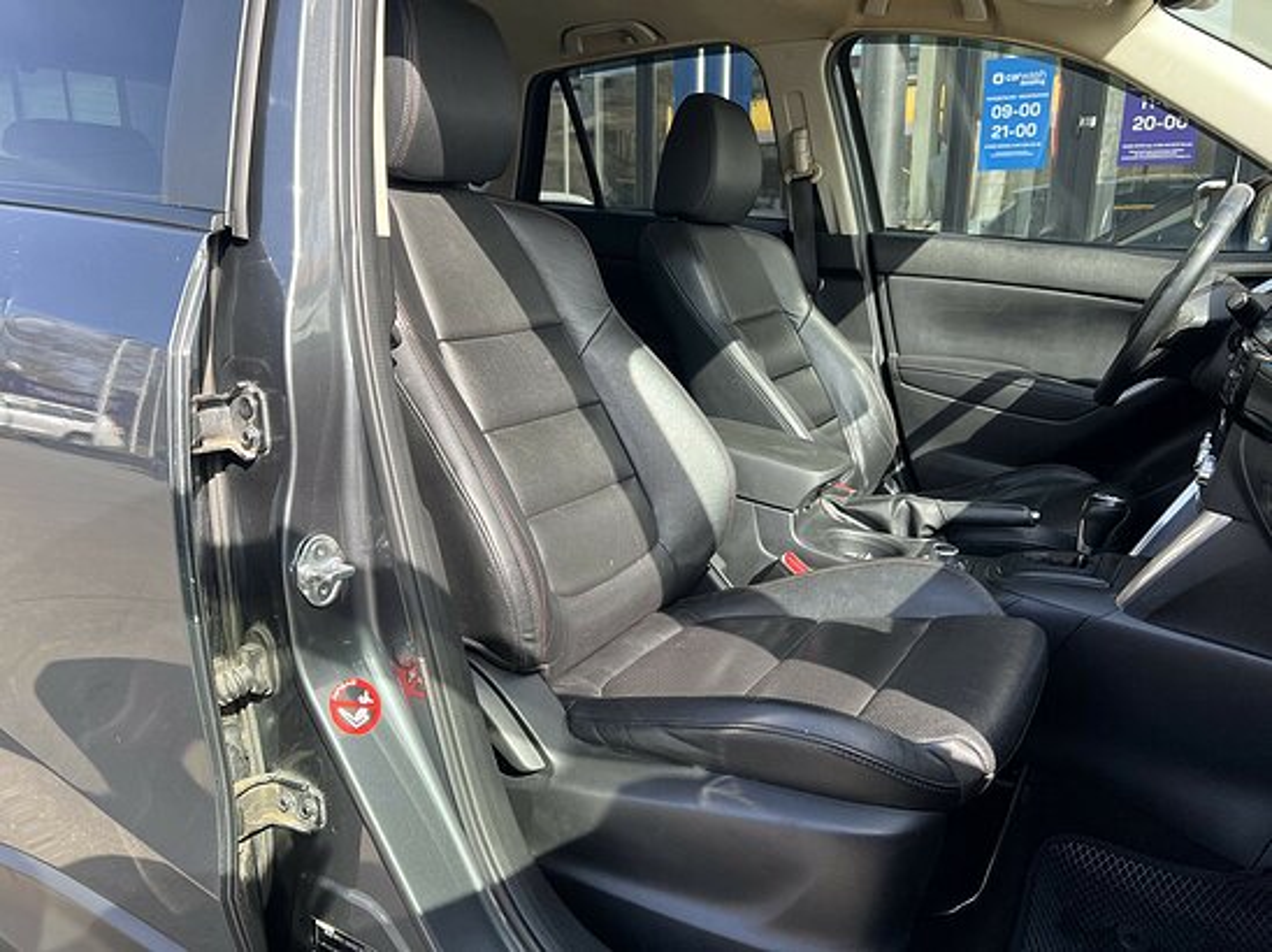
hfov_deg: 67.3
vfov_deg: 53.0
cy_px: 476
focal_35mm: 26
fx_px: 955
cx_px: 636
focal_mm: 5.7
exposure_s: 1/450
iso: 50
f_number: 1.5
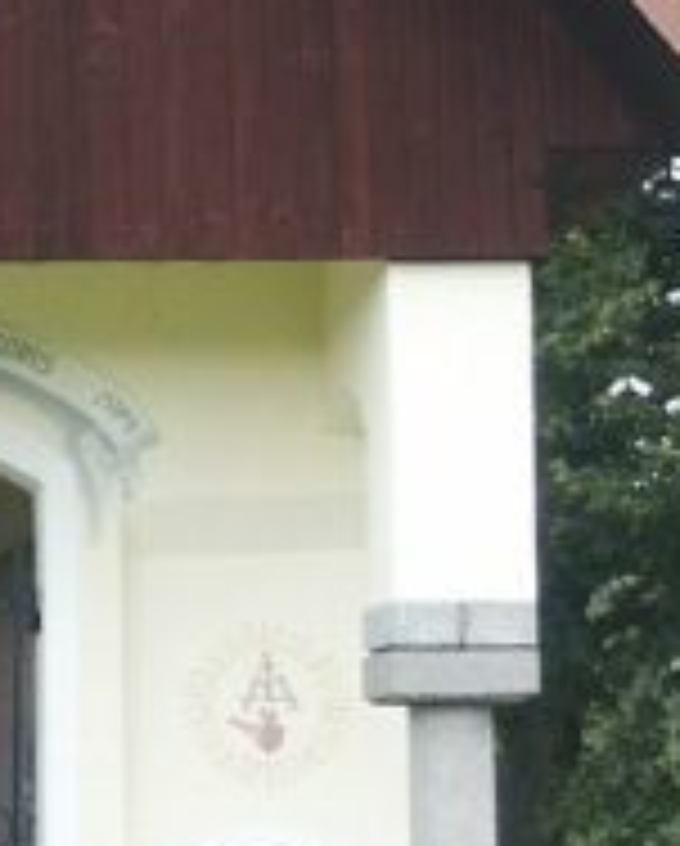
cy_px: 189
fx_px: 3639
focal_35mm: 145
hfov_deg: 10.4
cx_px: -297
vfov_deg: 13.2
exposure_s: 1/60
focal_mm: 7.18
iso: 64
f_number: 3
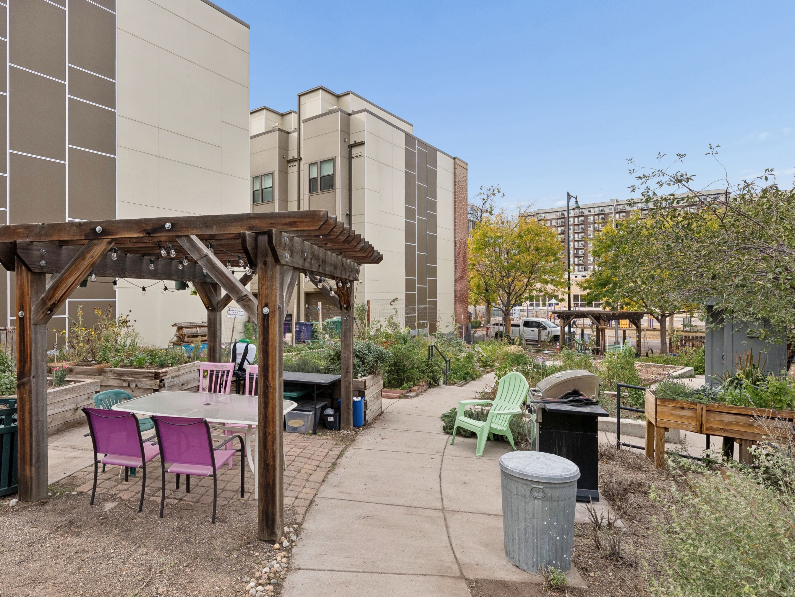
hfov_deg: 81.5
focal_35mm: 20
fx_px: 459
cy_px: 301
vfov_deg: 66.0
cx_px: 354
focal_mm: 18
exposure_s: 1/250
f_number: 10
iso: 250
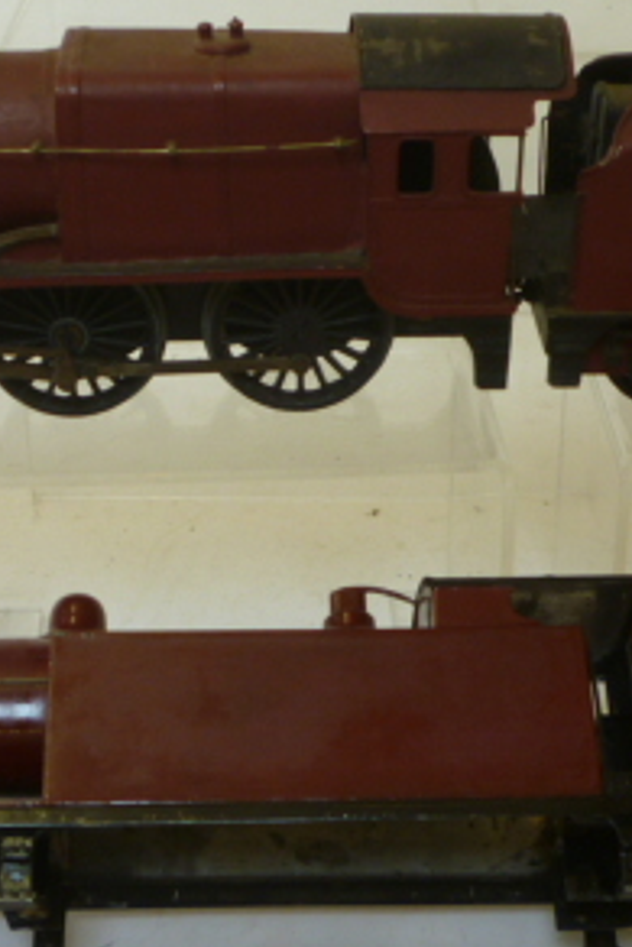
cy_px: 461
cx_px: 292
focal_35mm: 66
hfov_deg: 20.6
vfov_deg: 30.5
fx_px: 1736
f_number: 3.3
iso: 80
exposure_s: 1/30
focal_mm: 5.2
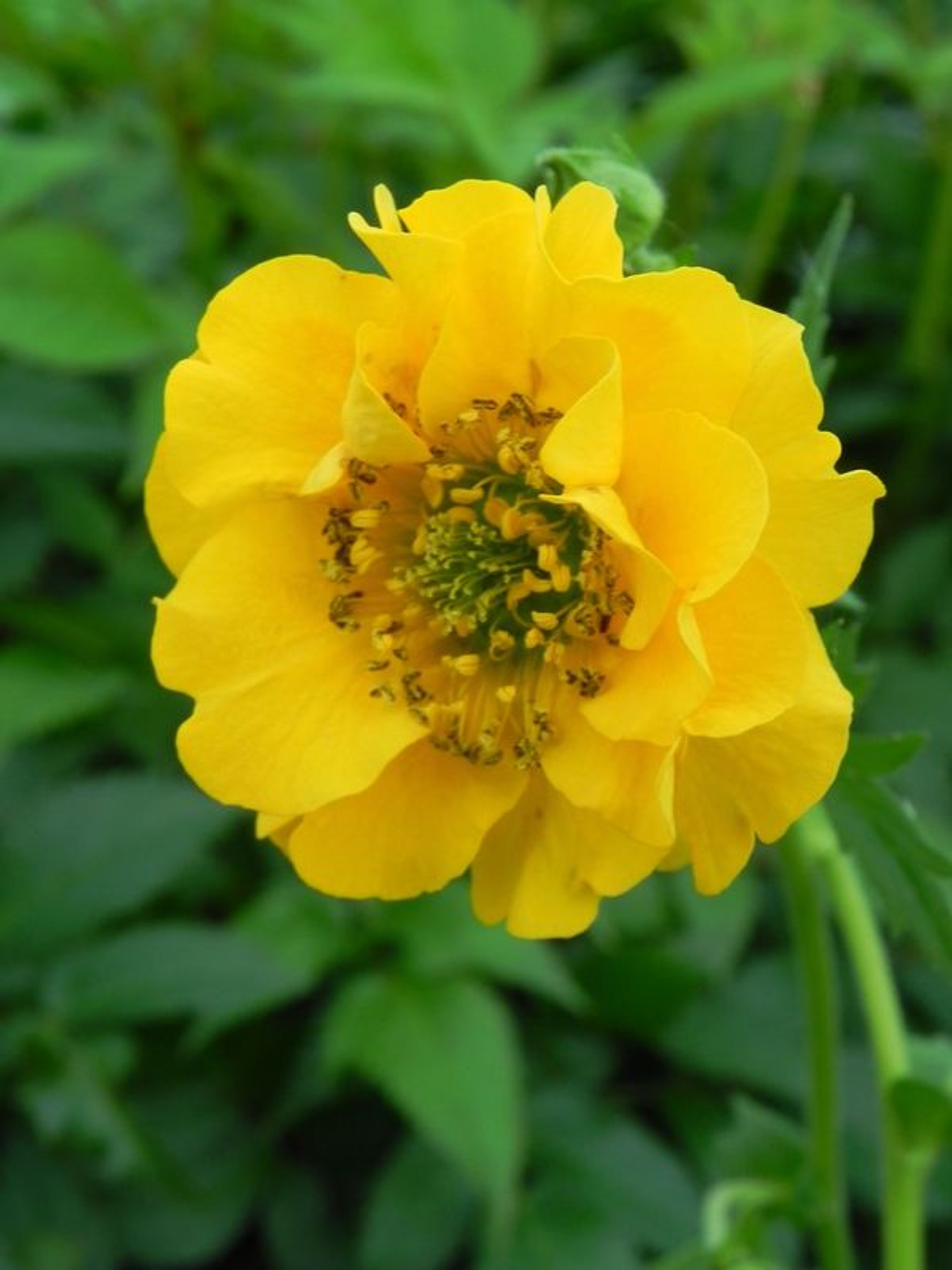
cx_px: 476
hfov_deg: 22.3
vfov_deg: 29.4
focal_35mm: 66
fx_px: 2420
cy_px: 635
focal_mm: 11.8
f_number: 6.3
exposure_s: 1/50
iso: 160
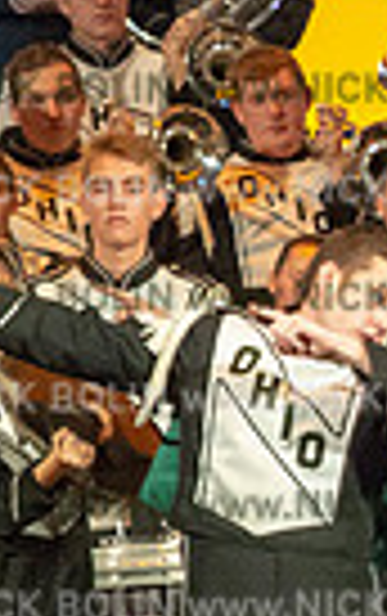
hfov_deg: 1.5
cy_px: 607
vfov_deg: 2.3
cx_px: 963
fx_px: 15241
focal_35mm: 906
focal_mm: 210
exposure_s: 1/320
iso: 8000
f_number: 5.6
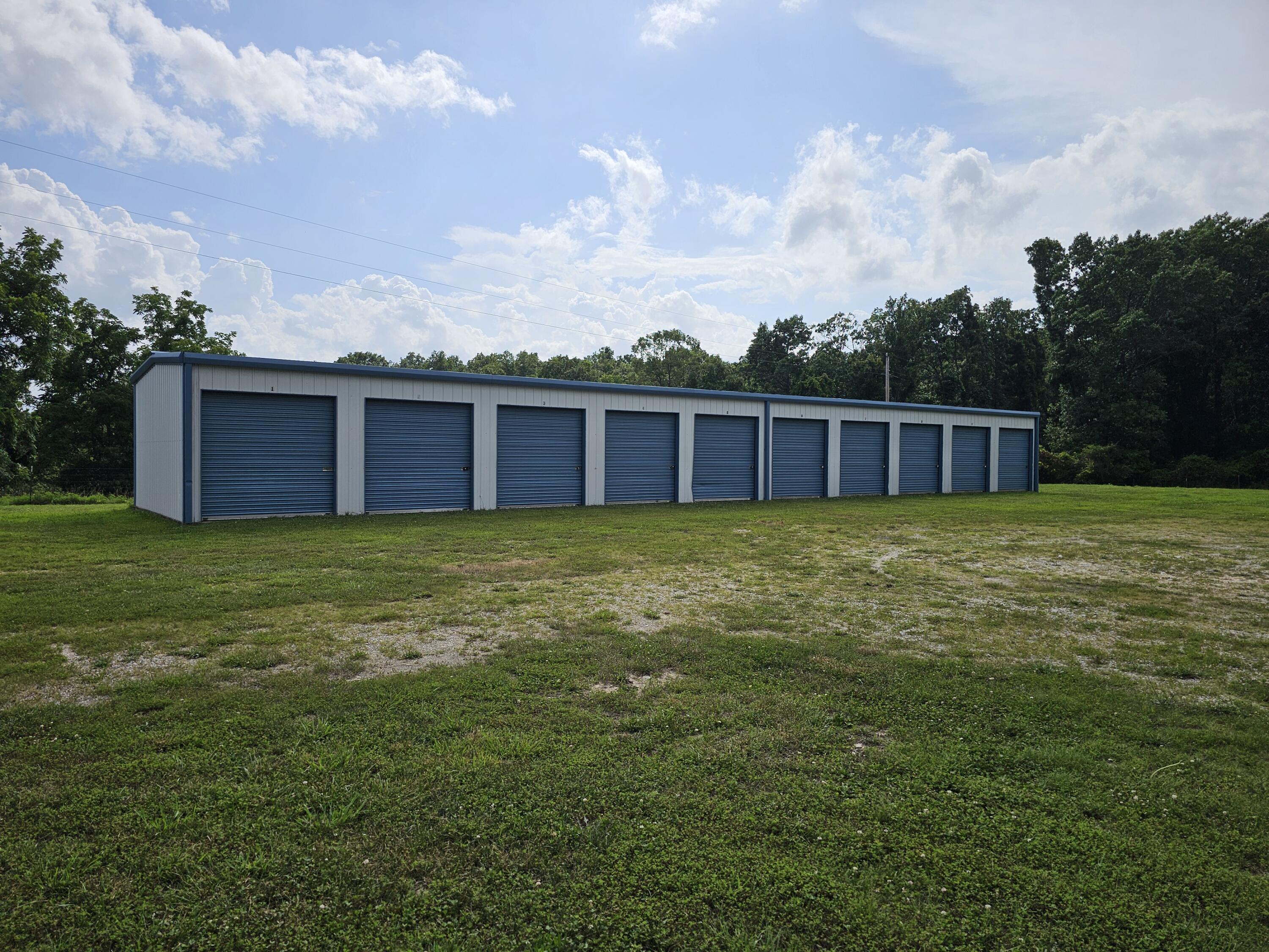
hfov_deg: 73.9
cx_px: 634
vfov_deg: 58.9
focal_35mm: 23
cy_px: 476
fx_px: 843
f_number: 1.7
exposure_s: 1/1770
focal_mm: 6.3
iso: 10
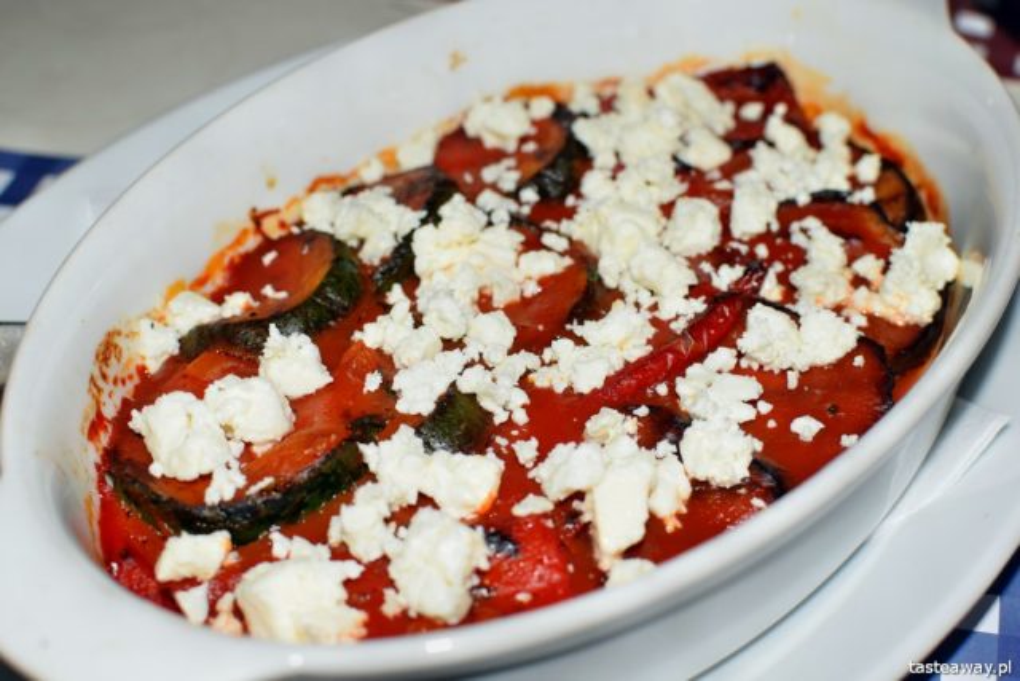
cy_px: 340
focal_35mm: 52
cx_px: 510
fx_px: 1488
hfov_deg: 37.8
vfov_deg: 25.8
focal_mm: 35
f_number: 5.6
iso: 450
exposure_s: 1/125
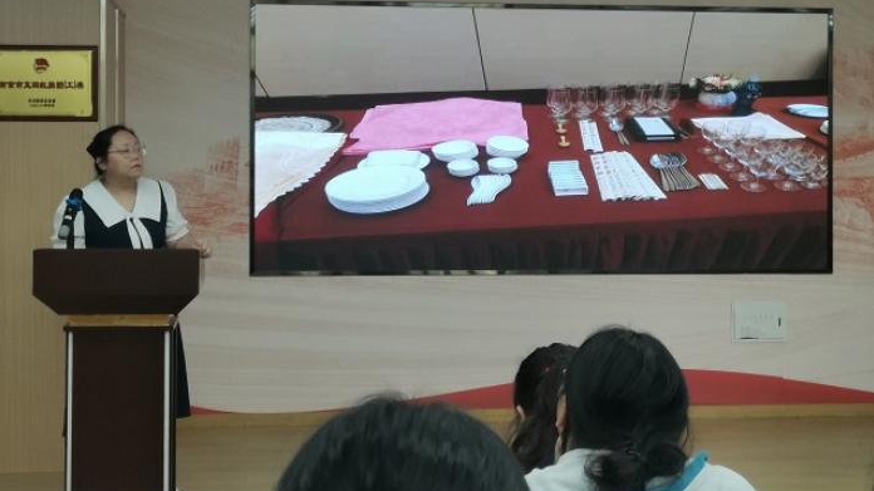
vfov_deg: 21.0
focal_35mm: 57
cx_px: 437
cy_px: 171
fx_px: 1321
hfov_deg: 36.6
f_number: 1.8
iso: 125
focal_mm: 4.75
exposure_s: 1/100
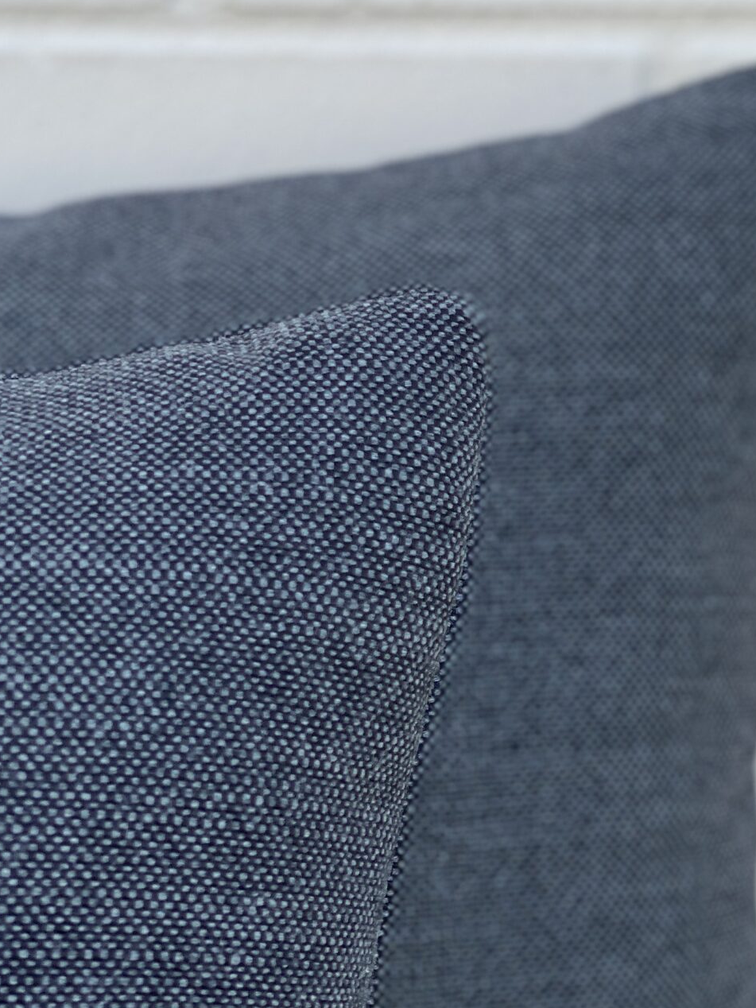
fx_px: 3058
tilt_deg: -14.6
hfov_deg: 14.1
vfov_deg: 18.7
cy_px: 532
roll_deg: -0.4
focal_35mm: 105
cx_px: 537
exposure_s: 1/378
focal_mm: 6
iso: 20
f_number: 2
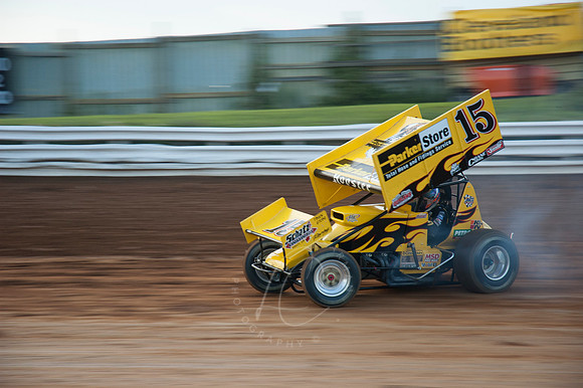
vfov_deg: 13.0
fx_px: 1699
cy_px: 194
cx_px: 292
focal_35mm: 105
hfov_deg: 19.5
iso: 200
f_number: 4.5
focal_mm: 70
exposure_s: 1/160
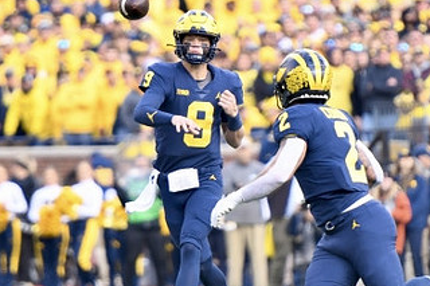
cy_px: 179
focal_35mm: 543
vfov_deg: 2.5
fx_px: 6482
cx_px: 281
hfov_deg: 3.8
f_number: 2.8
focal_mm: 200
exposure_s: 1/1000
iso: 400
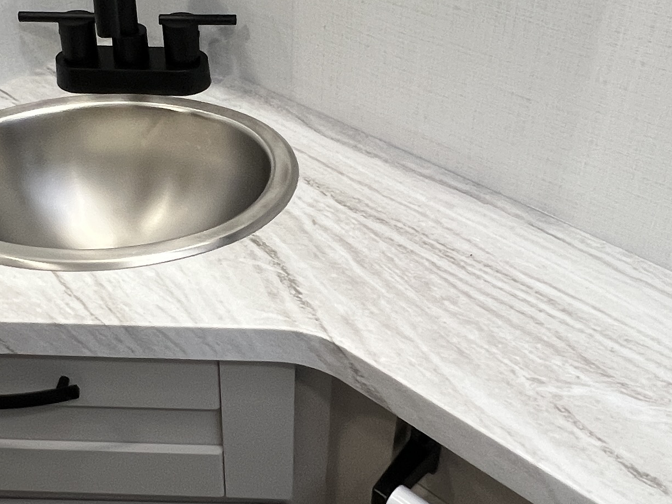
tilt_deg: -36.6
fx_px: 835
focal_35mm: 43
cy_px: 213
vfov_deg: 33.5
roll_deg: -2.4
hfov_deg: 43.7
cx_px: 272
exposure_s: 1/99
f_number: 1.8
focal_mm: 1.57
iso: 200
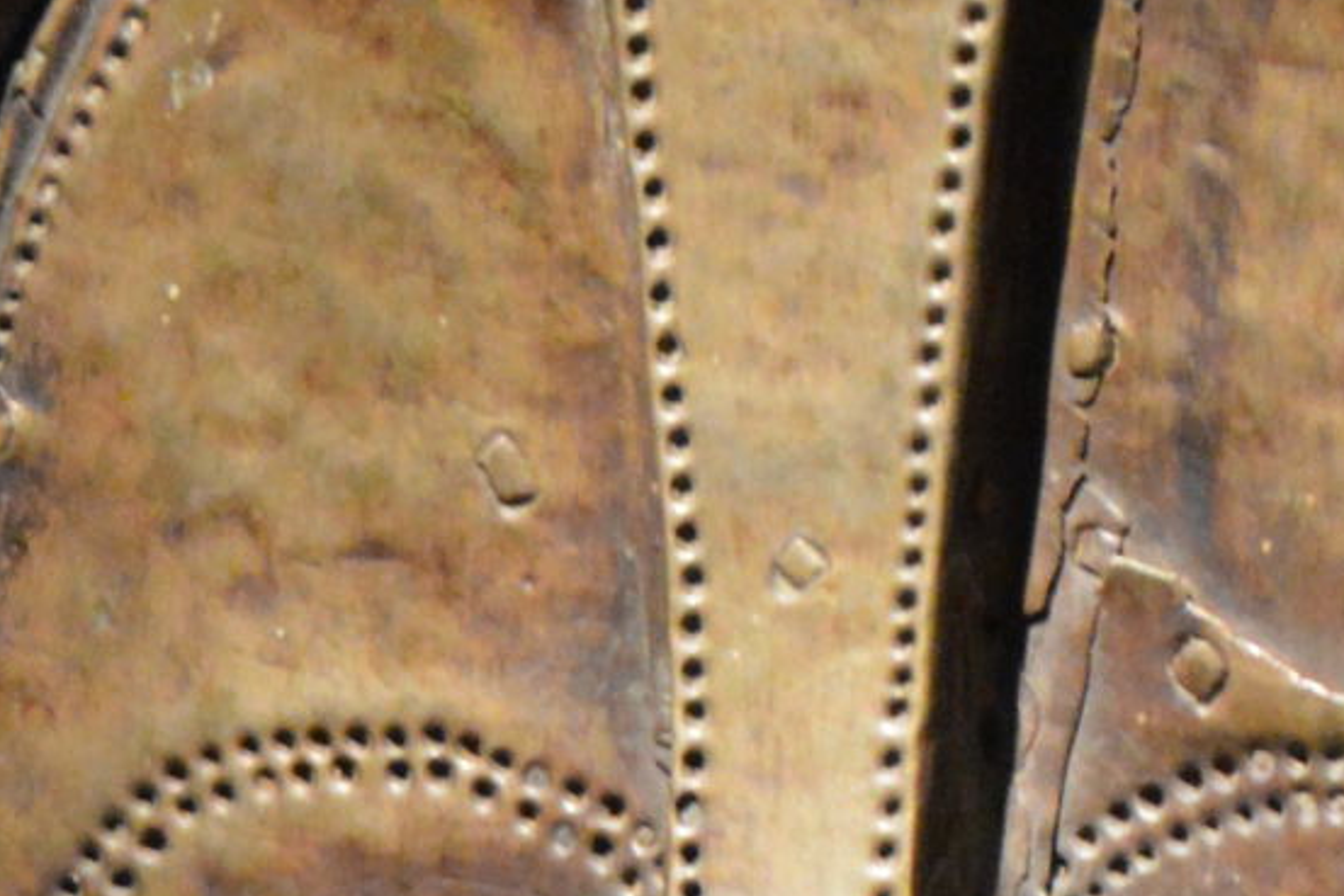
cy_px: 1770
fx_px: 30680
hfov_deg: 2.5
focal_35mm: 822
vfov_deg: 1.7
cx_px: 1006
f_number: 5.6
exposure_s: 1/5
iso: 3200
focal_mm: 105
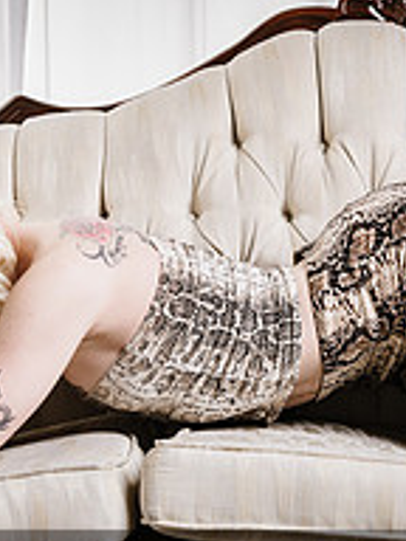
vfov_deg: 18.7
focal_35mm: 105
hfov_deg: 14.1
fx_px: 1642
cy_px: 303
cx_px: 215
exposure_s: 1/200
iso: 64
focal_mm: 34
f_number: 5
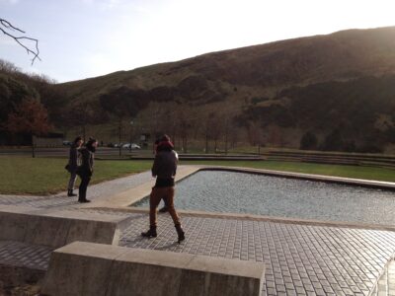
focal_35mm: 35
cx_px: 198
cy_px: 148
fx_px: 399
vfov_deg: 40.7
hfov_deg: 52.6
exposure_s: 1/1783
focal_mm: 4.28
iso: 50
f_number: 2.4
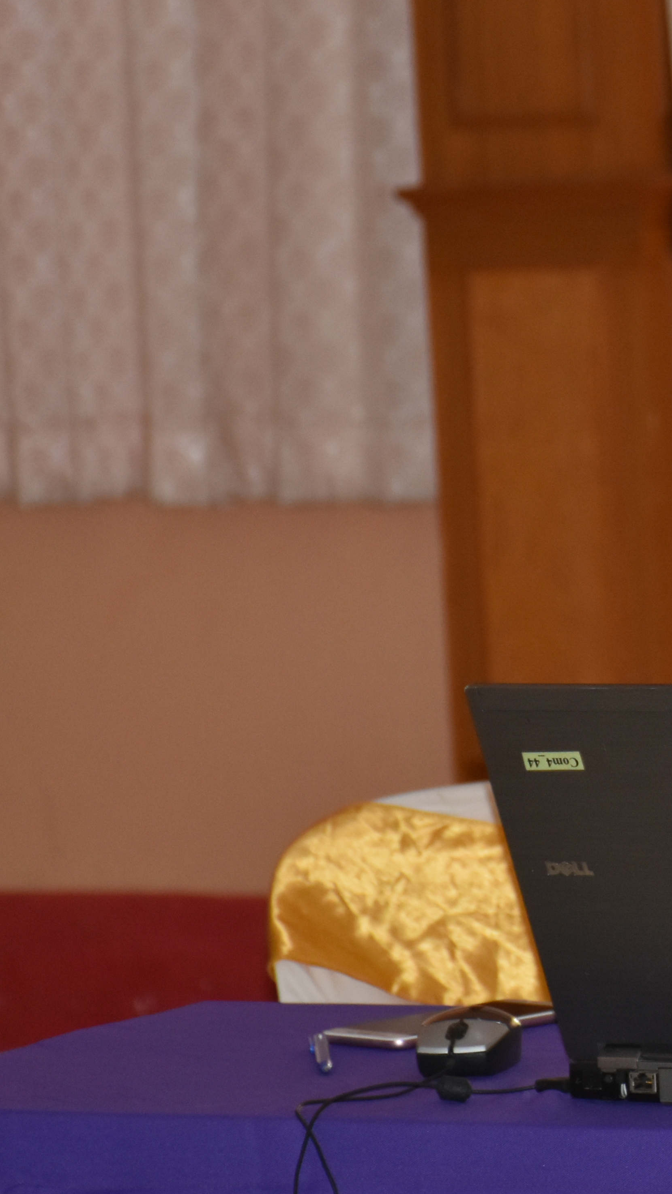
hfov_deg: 4.0
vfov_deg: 7.1
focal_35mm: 304
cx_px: 1005
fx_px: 9630
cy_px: 485
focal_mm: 95
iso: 800
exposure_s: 1/80
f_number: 5.3
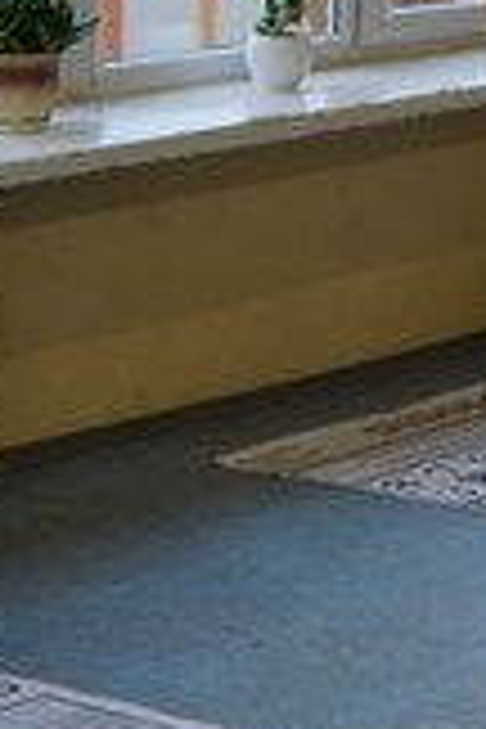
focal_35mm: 139
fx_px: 2815
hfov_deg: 9.5
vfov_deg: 14.1
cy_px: -272
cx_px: 792
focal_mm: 41
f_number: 4.5
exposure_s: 1/60
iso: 125
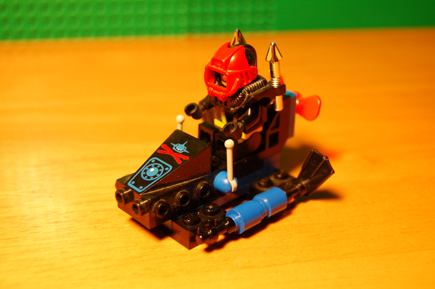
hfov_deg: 38.9
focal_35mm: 51
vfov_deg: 26.4
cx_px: 218
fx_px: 616
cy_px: 144
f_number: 4.5
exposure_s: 1/40
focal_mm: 34
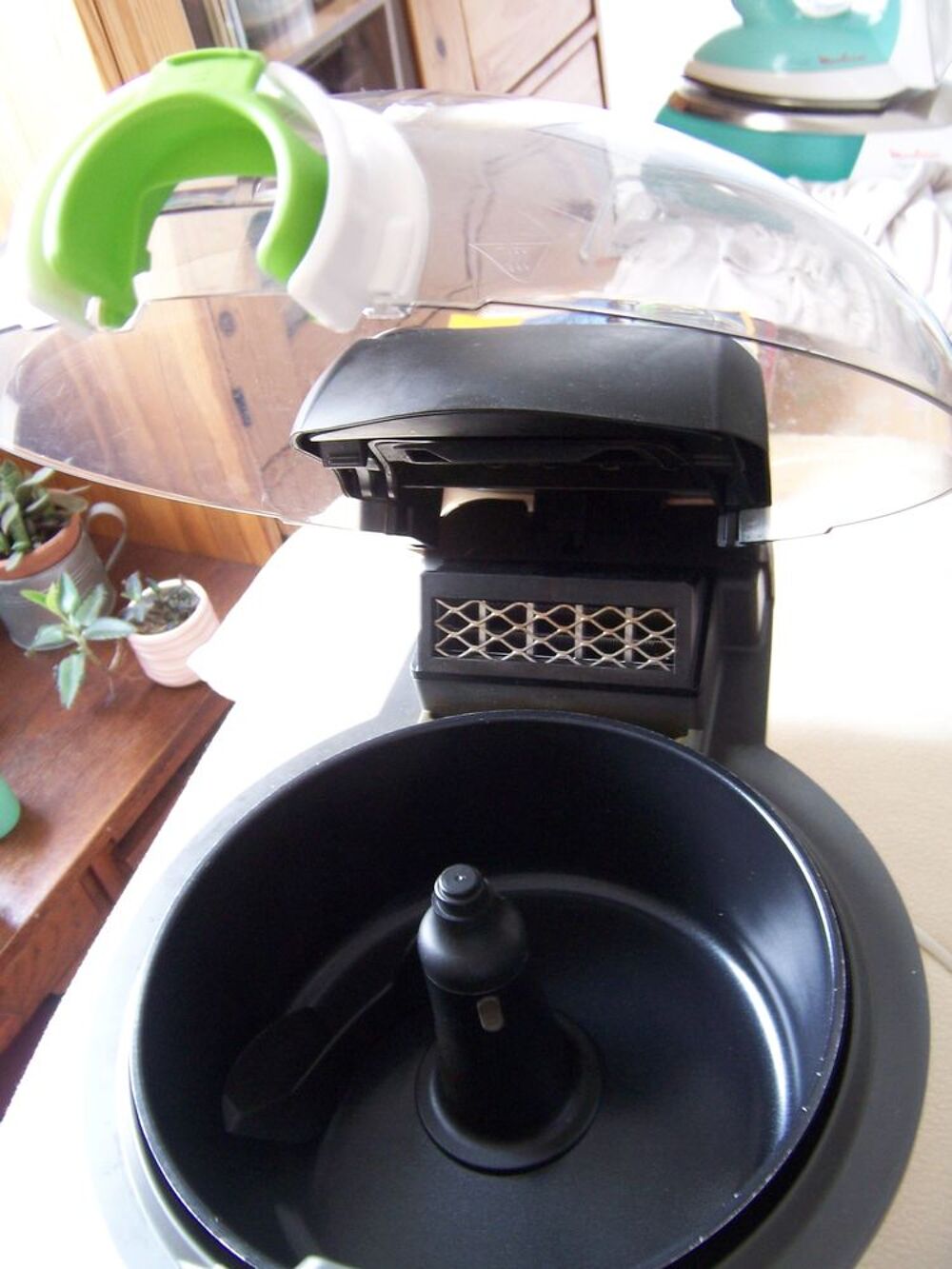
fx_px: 1210
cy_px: 634
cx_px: 476
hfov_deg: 43.0
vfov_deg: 55.3
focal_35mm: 33
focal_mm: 5.5
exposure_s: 1/8
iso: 140
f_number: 3.4
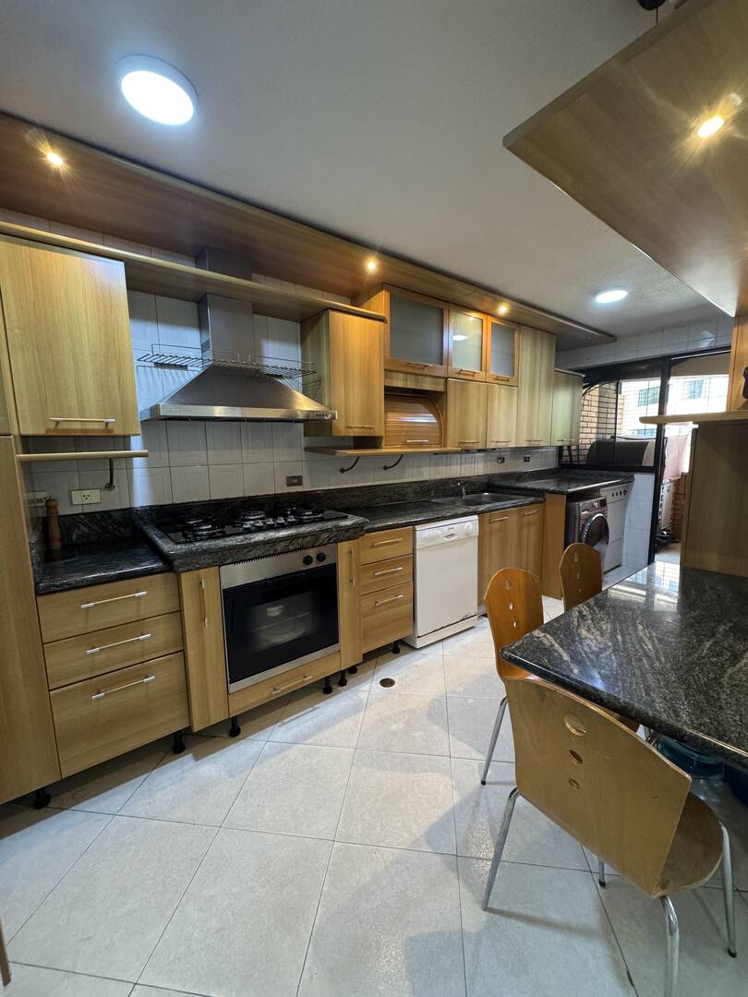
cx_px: 374
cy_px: 498
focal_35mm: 14
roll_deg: +1.3
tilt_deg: -7.9
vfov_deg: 102.1
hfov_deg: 85.7
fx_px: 403
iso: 500
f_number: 2.2
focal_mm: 2.22
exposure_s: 1/60
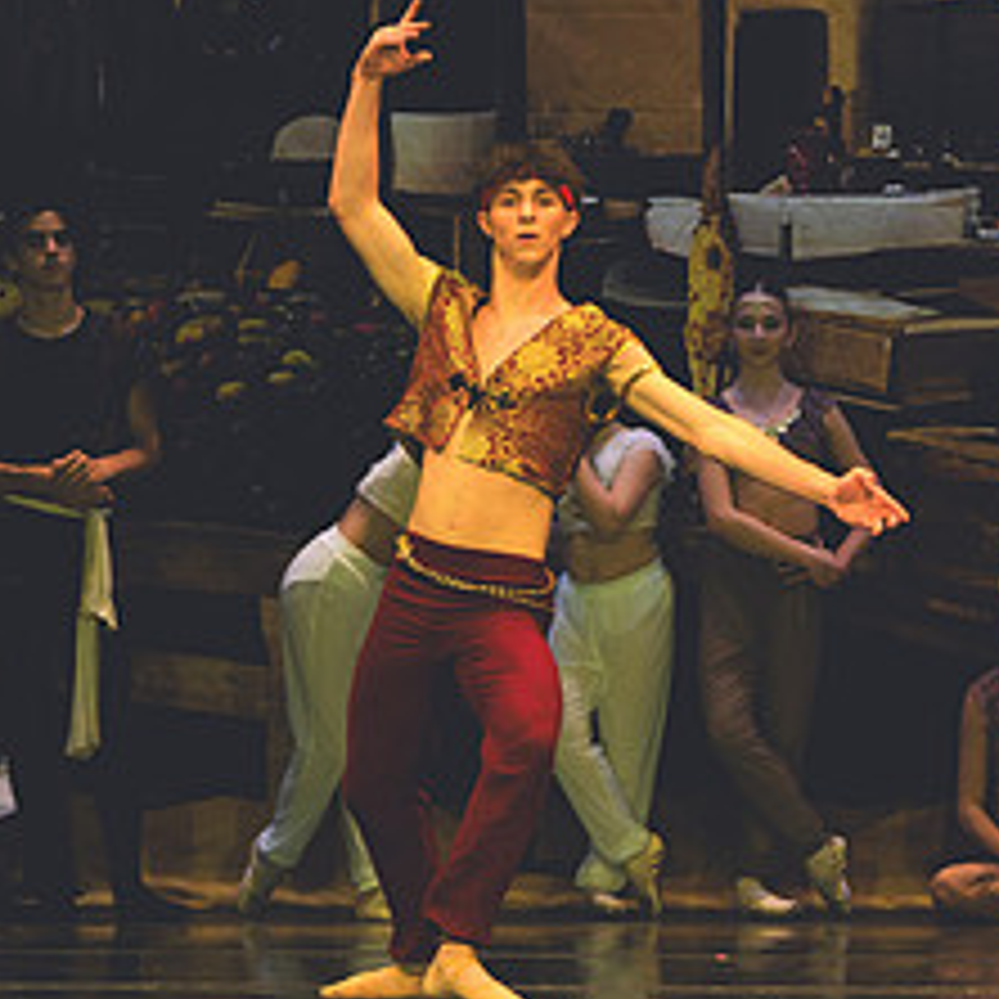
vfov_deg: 4.0
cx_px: 752
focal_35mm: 433
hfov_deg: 4.0
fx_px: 14138
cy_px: 418
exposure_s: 1/500
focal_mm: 130
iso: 900
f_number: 2.8
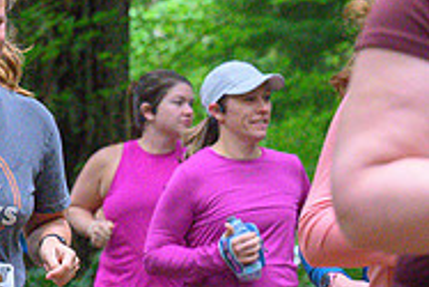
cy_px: 301
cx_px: -366
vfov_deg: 5.2
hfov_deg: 7.5
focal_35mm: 264
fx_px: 3148
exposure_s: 1/640
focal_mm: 70
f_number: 4
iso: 10000
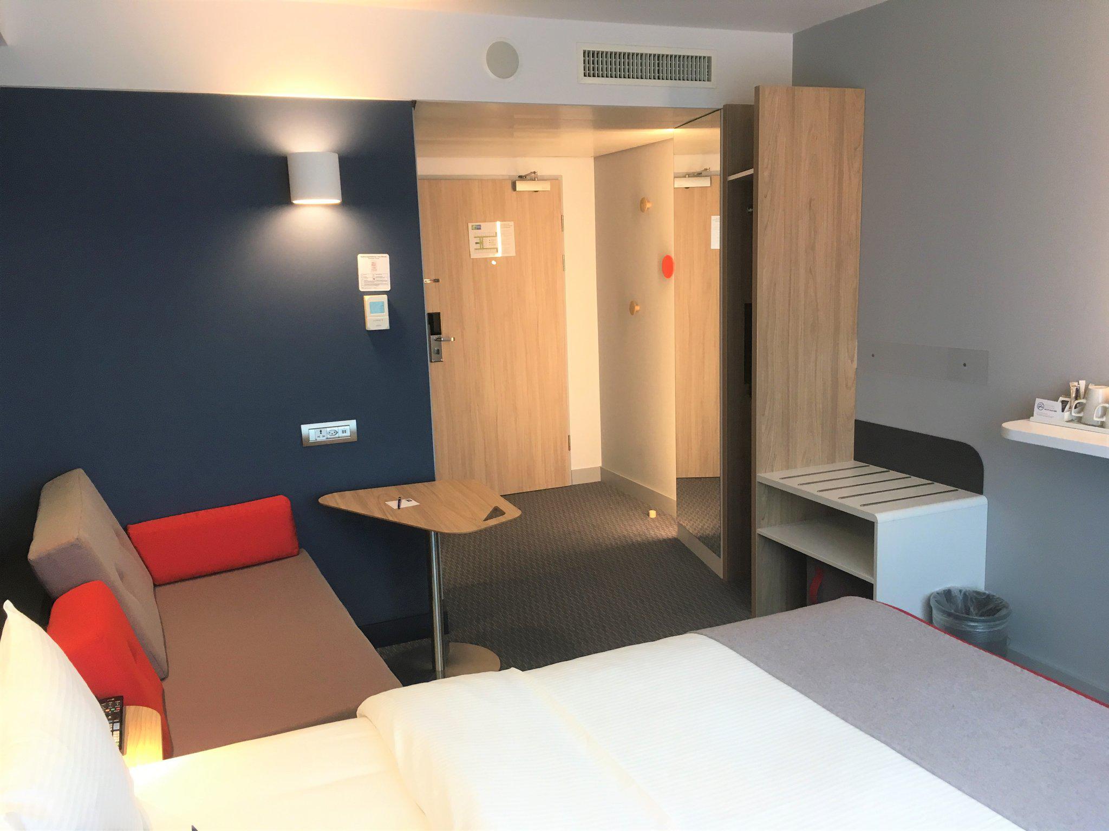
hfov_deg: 61.7
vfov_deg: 48.2
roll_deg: +2.8
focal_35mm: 29
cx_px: 554
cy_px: 416
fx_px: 929
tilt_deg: -10.0
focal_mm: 4.15
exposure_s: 1/33
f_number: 2.2
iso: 100
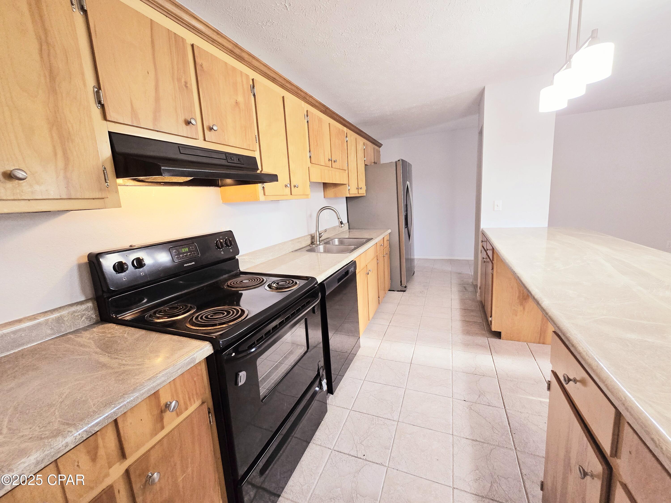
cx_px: 336
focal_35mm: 13
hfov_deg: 106.2
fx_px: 252
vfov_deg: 89.9
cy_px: 252
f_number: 2.2
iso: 250
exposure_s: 1/60.2
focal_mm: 2.2
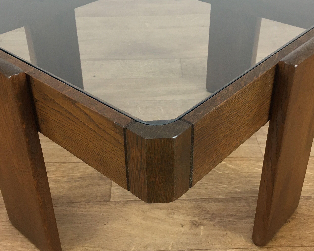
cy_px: 107
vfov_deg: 33.4
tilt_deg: -33.2
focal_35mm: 45
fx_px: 418
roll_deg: +0.3
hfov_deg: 41.2
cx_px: 154
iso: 50
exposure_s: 1/33
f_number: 2.2
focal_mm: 4.15
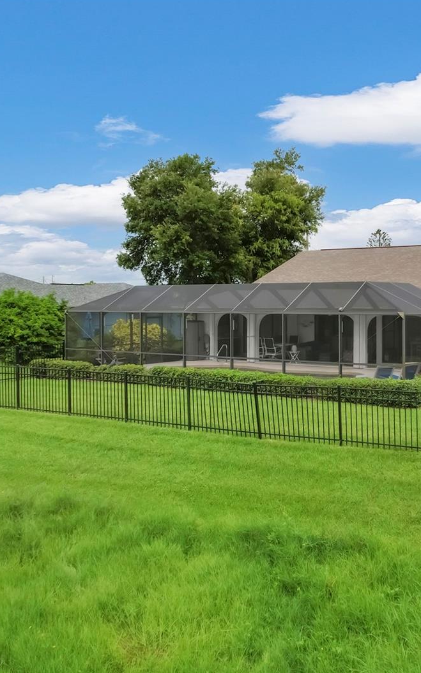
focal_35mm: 34
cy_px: 334
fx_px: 624
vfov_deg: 56.7
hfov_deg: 35.9
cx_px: 342
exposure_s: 1/3000
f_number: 2.8
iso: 120
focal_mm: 8.38
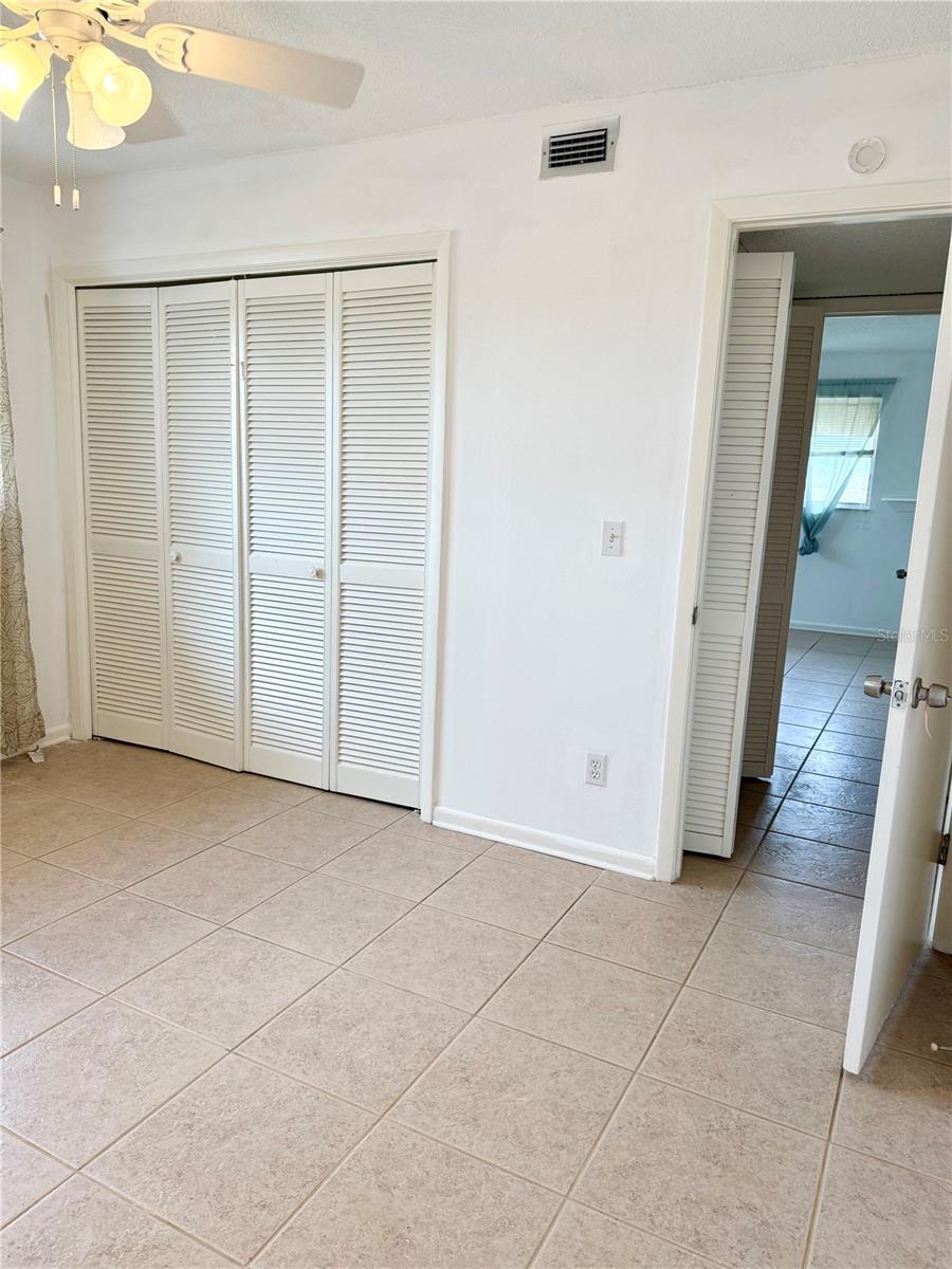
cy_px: 634
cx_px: 476
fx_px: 880
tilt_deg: -10.1
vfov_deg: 71.6
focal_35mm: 24
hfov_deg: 56.8
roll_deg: -2.4
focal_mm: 6.76
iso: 160
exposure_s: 1/181
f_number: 1.78
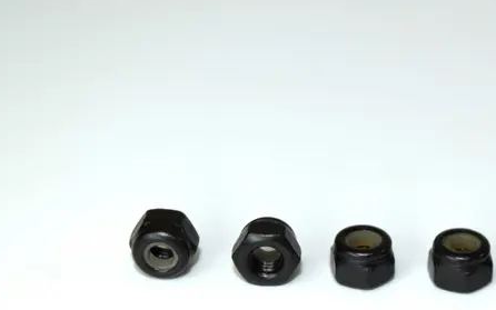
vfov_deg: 8.7
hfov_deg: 13.7
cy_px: 258
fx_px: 2041
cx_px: 435
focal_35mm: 151
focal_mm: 55
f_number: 8
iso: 100
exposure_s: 1/80
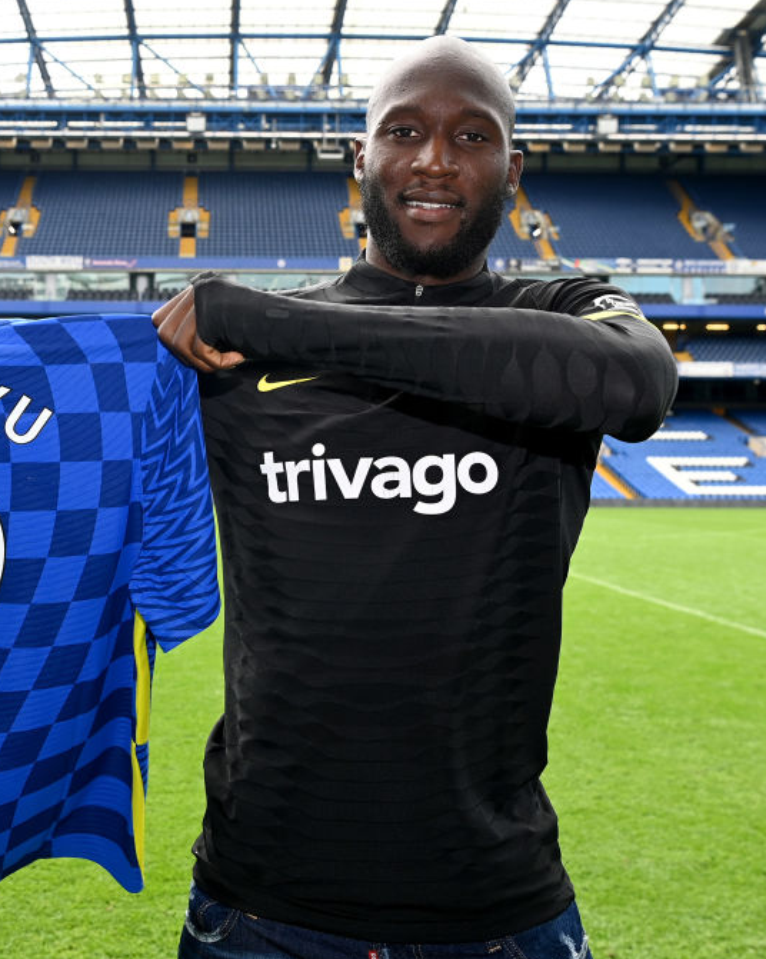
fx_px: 1220
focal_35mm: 43
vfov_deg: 42.9
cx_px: 197
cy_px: 481
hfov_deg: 34.2
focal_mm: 30
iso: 400
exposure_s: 1/250
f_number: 8
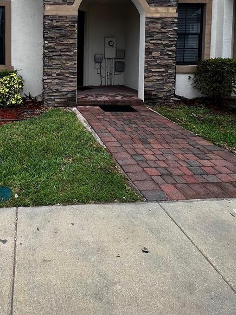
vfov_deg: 67.2
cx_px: 38
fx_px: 209
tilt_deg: -2.6
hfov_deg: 53.8
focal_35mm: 23
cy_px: 64
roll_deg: -0.6
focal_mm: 1.57
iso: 32
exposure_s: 1/144
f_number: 1.8
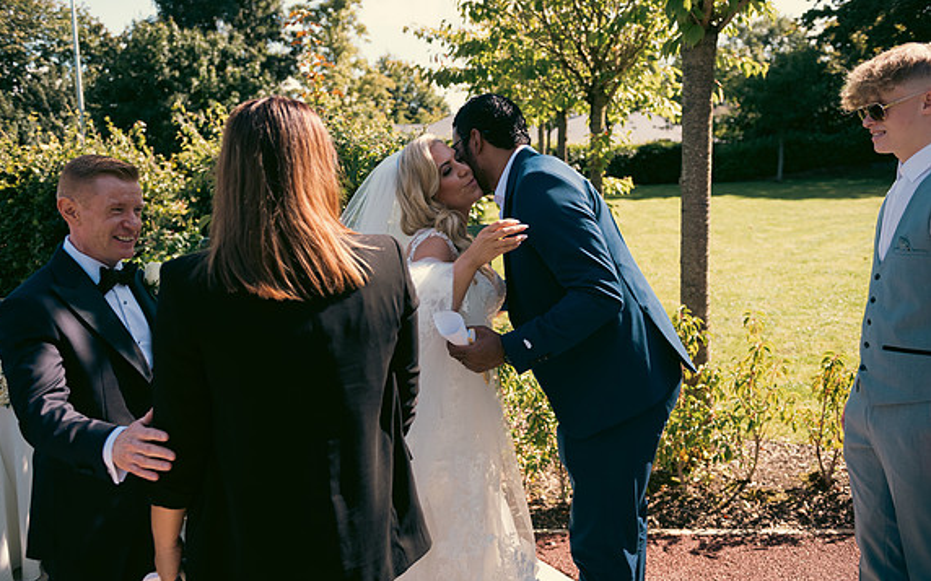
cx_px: 461
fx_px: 761
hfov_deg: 62.9
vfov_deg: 41.8
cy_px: 276
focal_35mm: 30
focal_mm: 29
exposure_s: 1/1000
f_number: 3.5
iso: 250
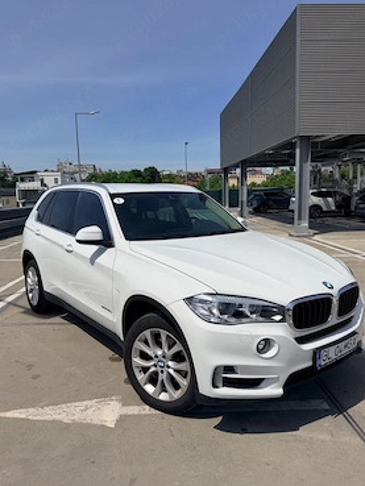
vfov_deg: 67.3
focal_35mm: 26
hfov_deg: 53.1
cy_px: 236
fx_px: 365
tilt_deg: -8.1
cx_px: 181
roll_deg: +1.5
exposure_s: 1/11905
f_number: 1.78
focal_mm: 6.76
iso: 80
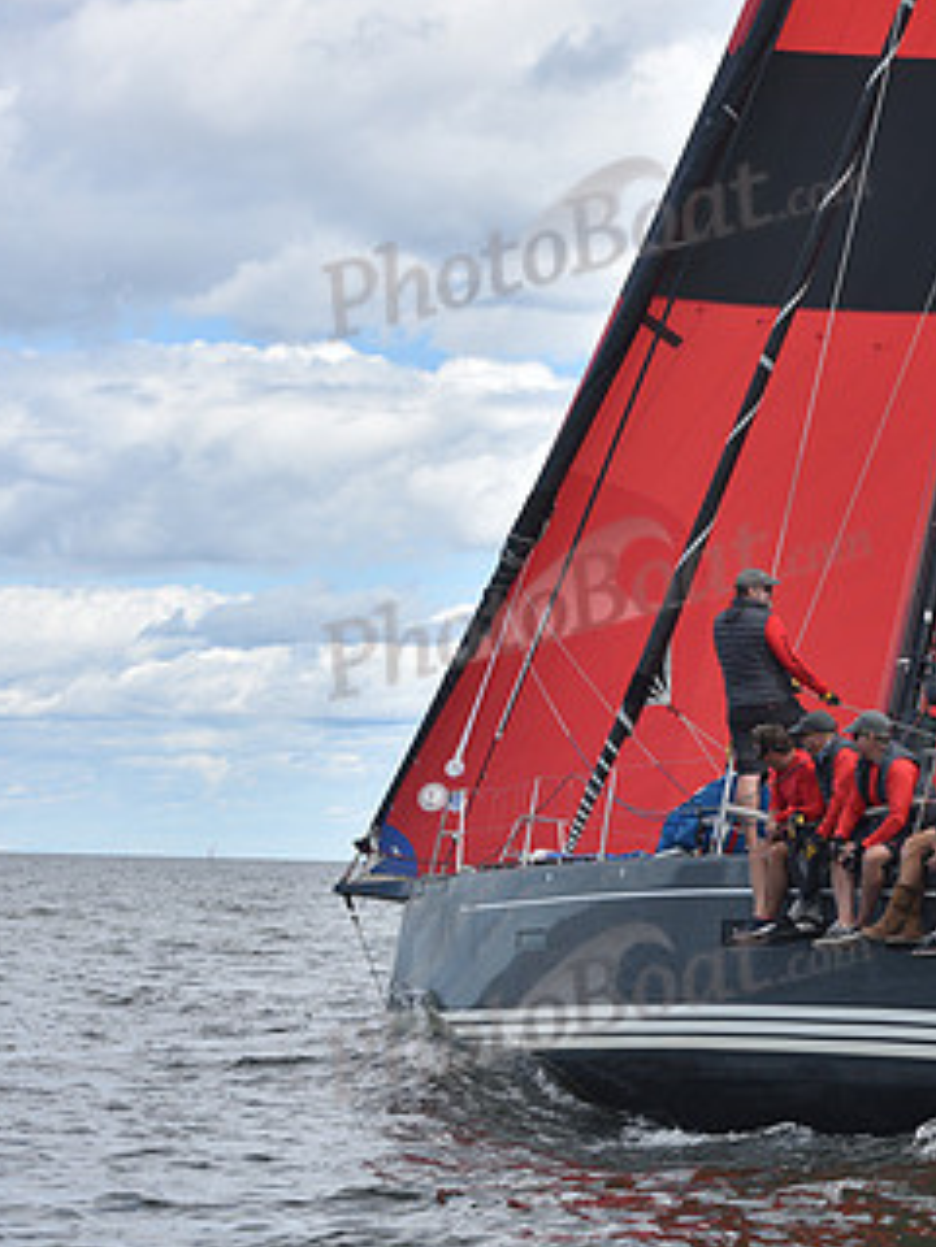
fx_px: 4398
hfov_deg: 11.9
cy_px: 746
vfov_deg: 16.1
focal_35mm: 122
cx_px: 1076
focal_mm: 70
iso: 250
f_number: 6.3
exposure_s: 1/1000
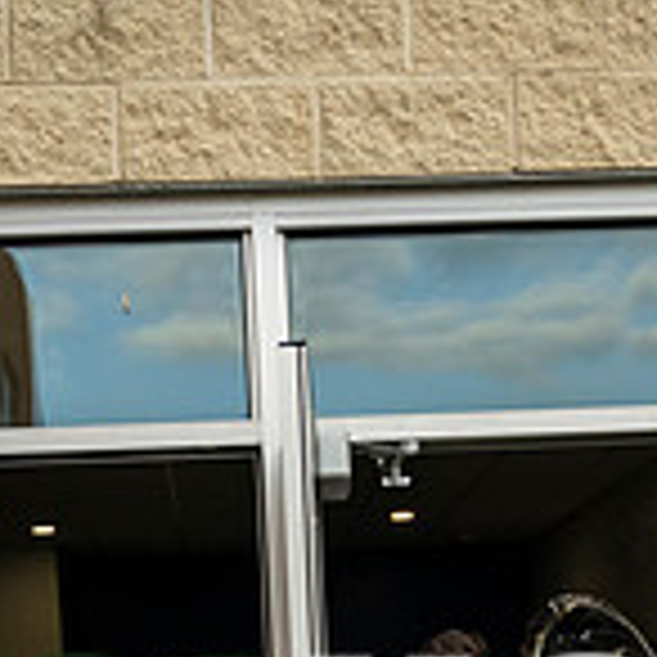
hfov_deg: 21.4
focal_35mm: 81
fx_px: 1739
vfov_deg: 19.6
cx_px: 333
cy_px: 866
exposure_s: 1/800
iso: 400
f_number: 4
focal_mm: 24
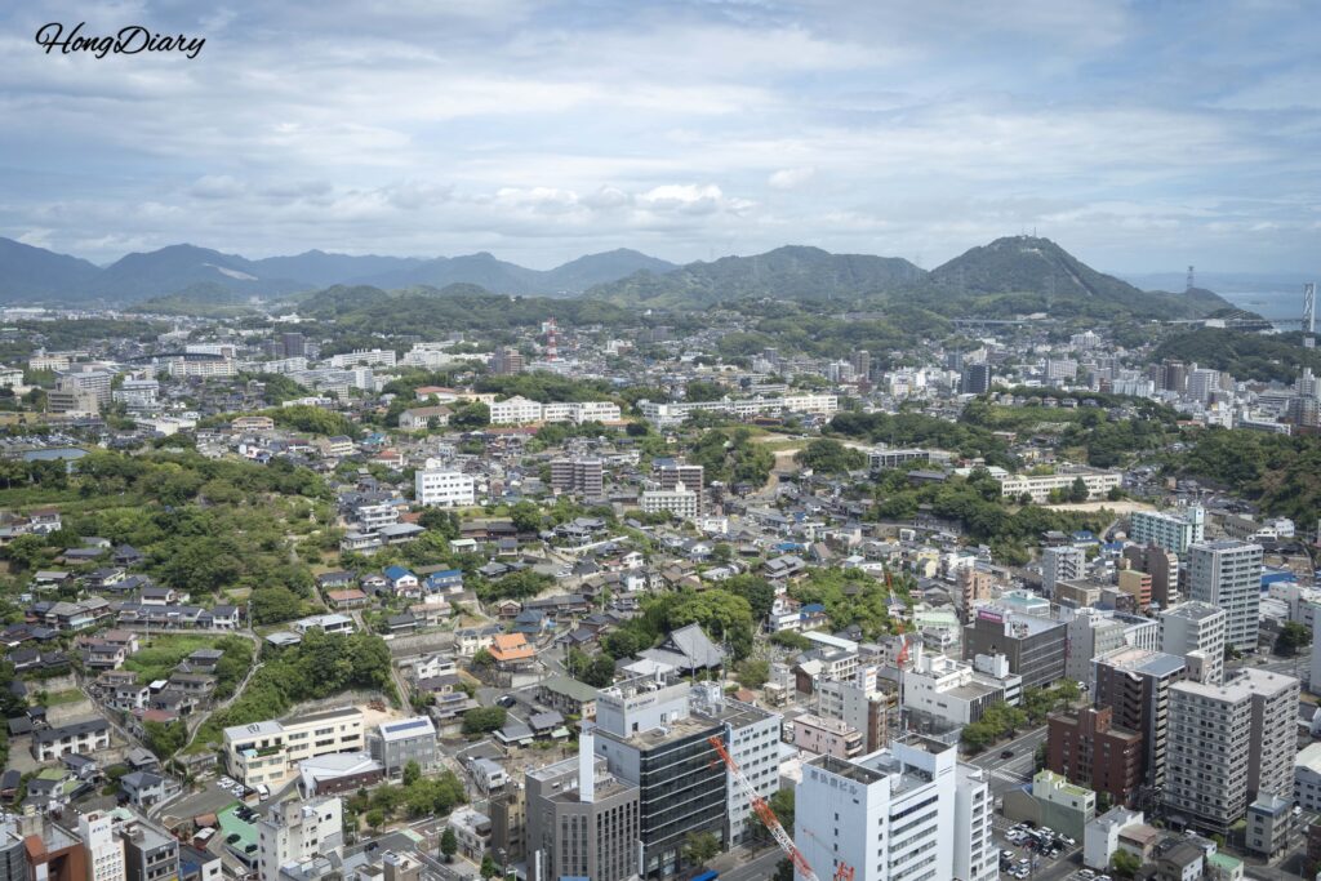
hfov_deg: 55.8
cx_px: 660
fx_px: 1248
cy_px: 440
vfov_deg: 38.9
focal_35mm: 34
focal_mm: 34
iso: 100
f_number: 10
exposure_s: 1/125
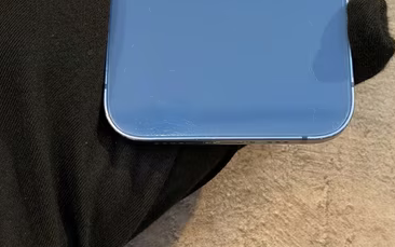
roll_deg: -3.1
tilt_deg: +7.6
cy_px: -71
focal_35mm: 89
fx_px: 958
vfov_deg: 14.1
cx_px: 220
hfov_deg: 23.3
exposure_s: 1/50
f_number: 1.78
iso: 160
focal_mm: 6.76
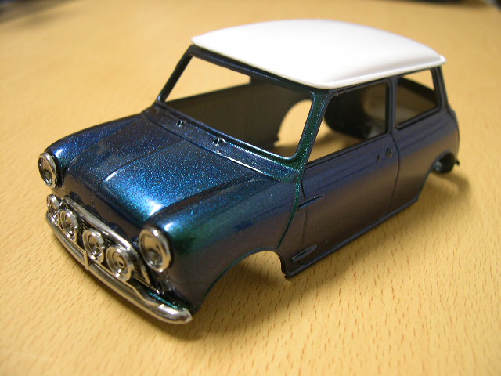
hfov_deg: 49.0
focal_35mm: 38
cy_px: 188
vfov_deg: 37.7
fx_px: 550
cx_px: 250
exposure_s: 1/4.4
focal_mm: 8
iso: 100
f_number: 2.8
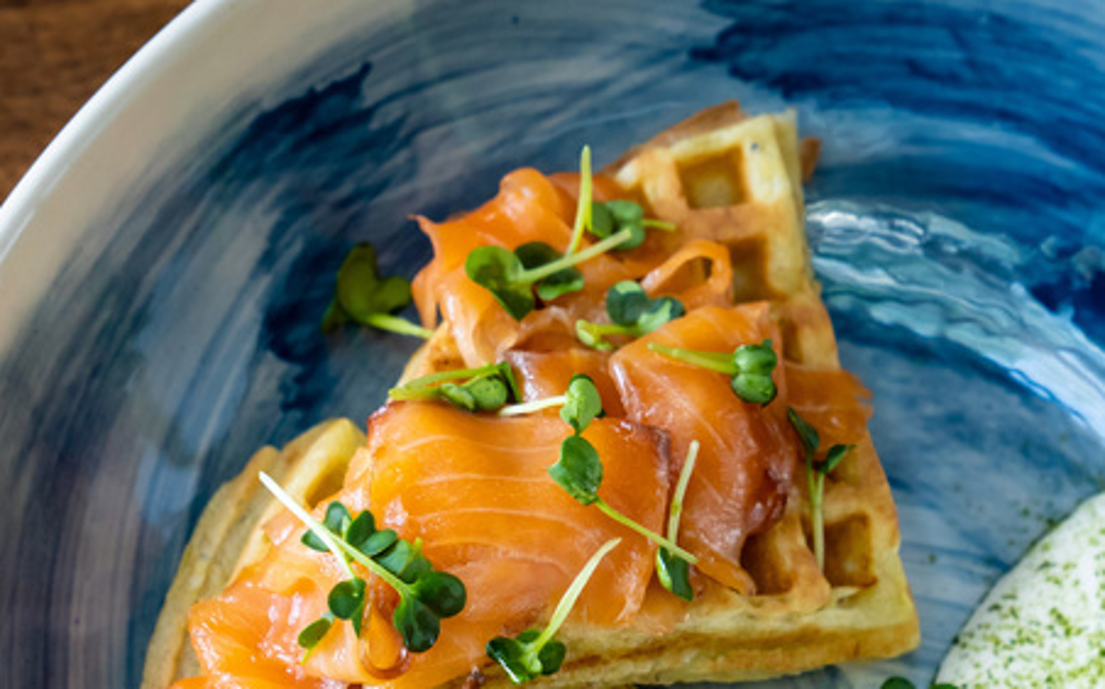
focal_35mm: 132
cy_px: 711
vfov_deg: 9.8
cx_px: 479
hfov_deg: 15.8
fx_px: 3973
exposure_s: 1/200
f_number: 5
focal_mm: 65
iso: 1600
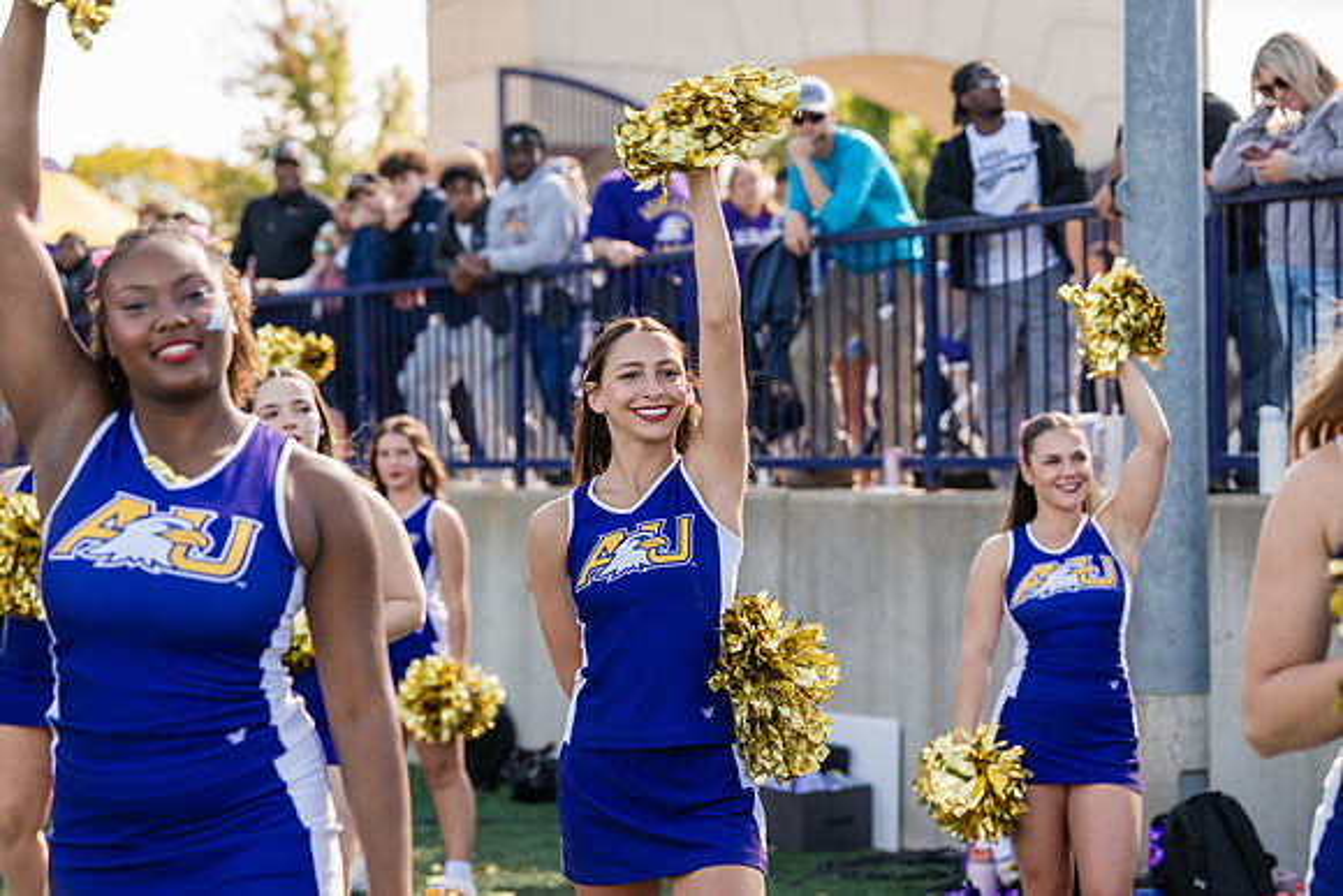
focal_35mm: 85
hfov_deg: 23.9
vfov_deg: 16.1
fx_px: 3172
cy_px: 448
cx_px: 672
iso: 160
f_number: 3.5
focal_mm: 85
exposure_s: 1/320
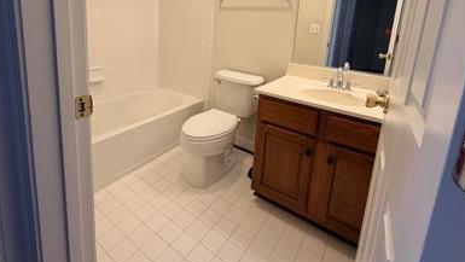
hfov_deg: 89.5
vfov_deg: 55.3
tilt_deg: -9.6
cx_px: 221
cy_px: 62
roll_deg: -3.0
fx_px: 234
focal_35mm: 19
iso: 125
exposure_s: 1/120
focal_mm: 2.22
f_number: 2.2
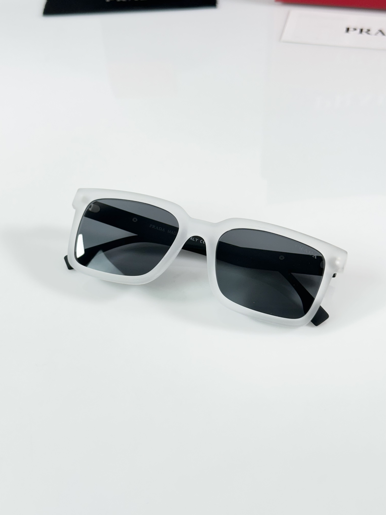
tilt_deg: -43.4
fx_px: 714
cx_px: 193
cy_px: 258
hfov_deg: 30.3
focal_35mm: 48
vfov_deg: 39.7
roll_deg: +2.2
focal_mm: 6.86
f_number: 1.78
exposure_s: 1/100
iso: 64
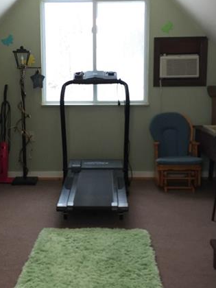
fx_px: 441
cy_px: 129
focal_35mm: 53
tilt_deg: -8.1
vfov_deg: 36.1
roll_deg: -0.2
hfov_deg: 27.4
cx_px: 81
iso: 40
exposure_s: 1/30
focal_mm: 4.15
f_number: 2.2
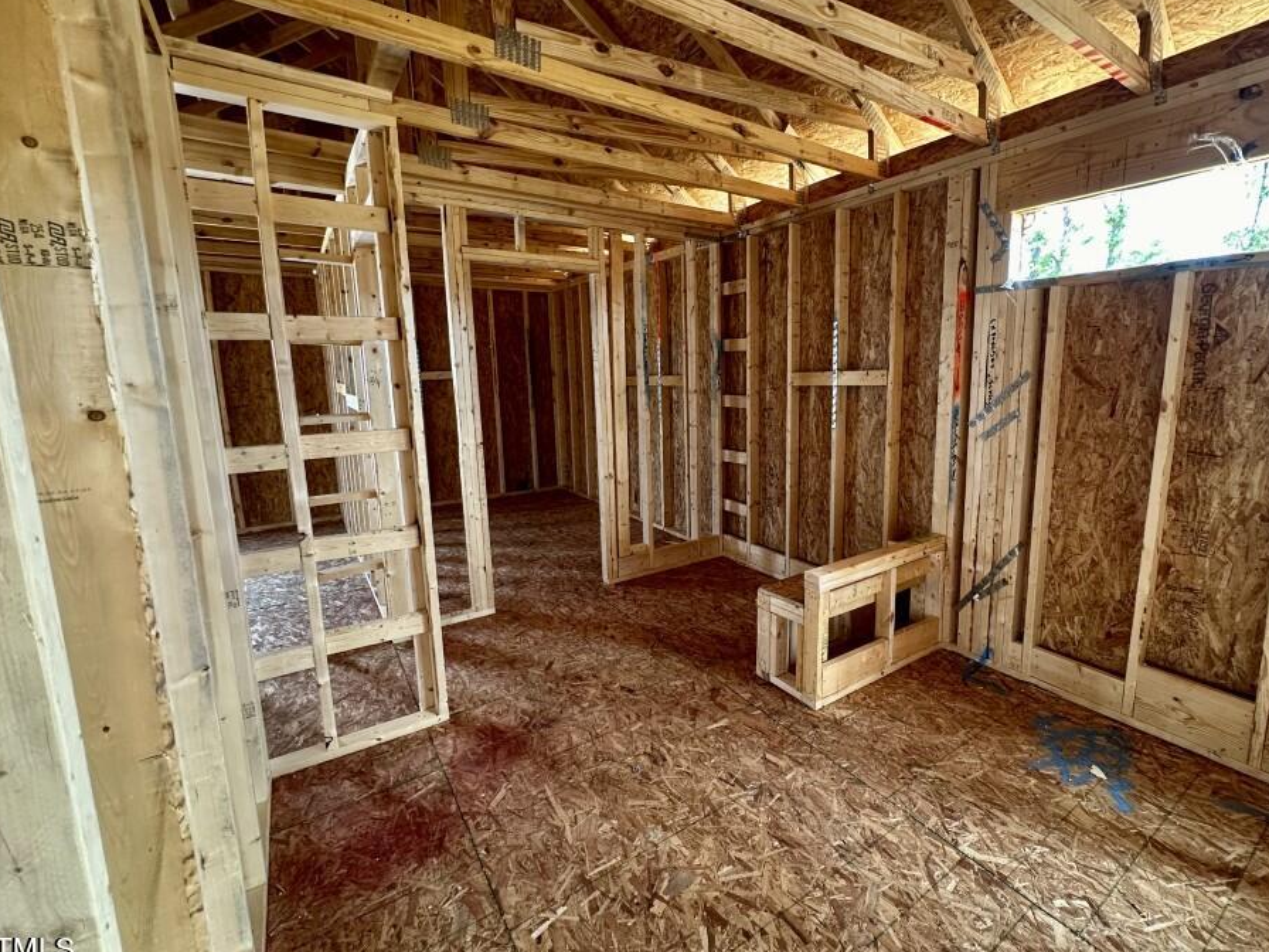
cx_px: 711
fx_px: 587
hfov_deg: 94.0
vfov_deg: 78.1
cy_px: 453
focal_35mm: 16
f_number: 2.2
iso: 200
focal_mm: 2.22
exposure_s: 1/99
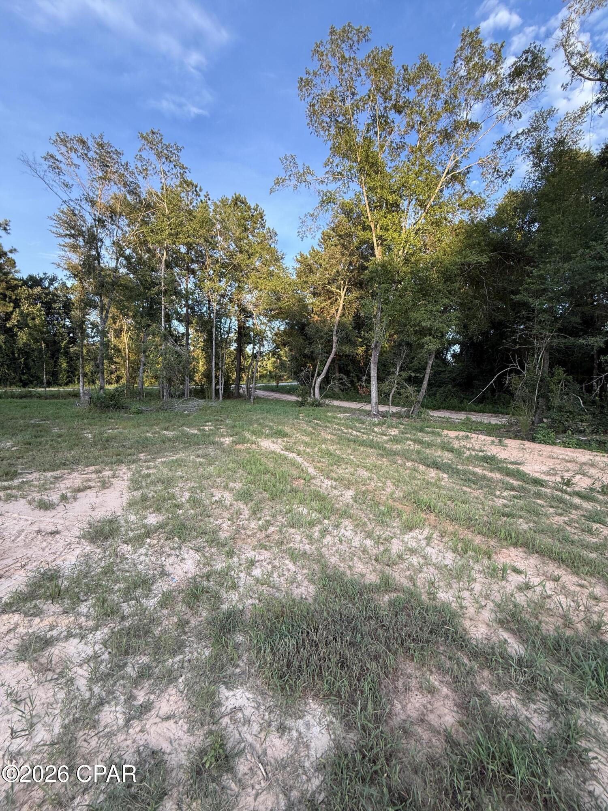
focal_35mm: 14
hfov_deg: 85.7
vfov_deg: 102.1
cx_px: 304
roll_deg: -1.5
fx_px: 328
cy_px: 406
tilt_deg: -2.3
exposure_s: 1/178
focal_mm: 2.22
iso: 64
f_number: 2.2
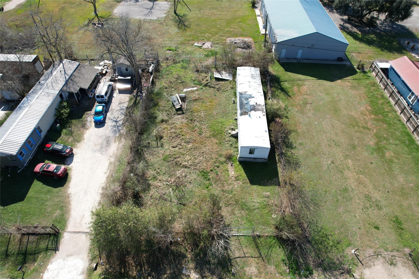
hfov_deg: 78.6
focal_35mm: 22
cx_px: 210
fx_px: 256
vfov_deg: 57.2
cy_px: 140
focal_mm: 8.38
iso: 110
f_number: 2.8
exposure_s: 1/1000
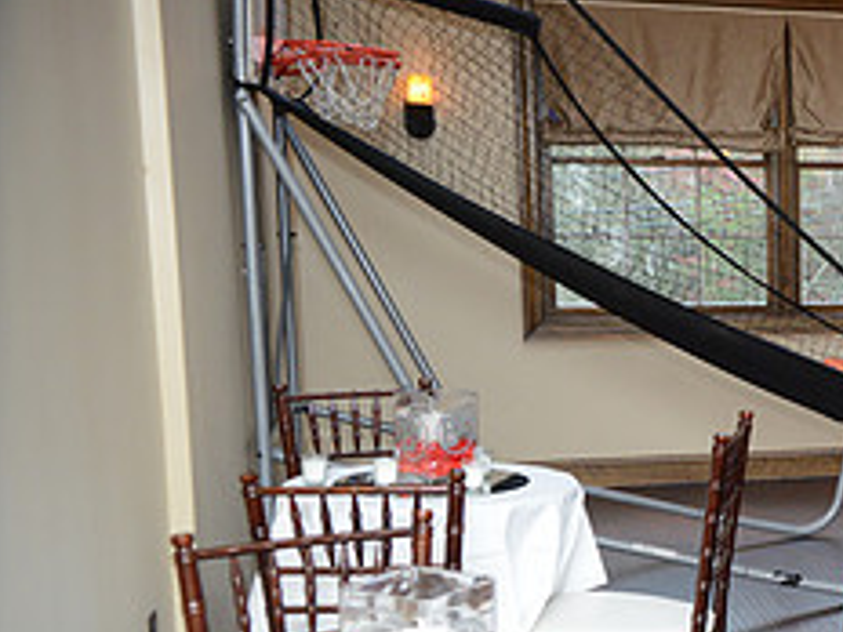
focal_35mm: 72
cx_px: 1036
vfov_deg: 20.4
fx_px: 1753
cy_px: 423
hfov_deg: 24.3
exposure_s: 1/60
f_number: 5.6
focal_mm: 30
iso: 2000
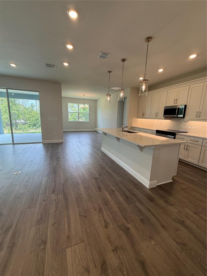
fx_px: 112
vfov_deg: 102.1
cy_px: 138
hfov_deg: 85.7
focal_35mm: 14
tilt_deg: -9.7
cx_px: 104
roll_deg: -2.7
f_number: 2.2
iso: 80
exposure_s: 1/120
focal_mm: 2.22
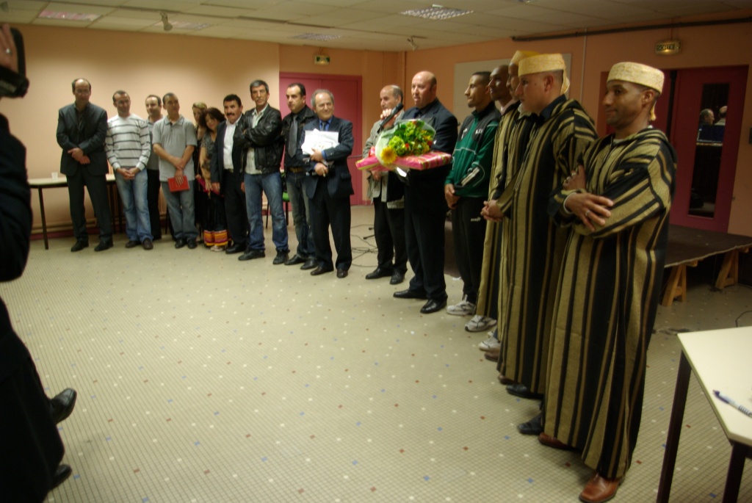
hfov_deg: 67.3
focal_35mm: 27
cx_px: 376
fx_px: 565
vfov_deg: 48.0
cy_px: 252
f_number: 3.5
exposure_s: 1/30
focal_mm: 18
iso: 400
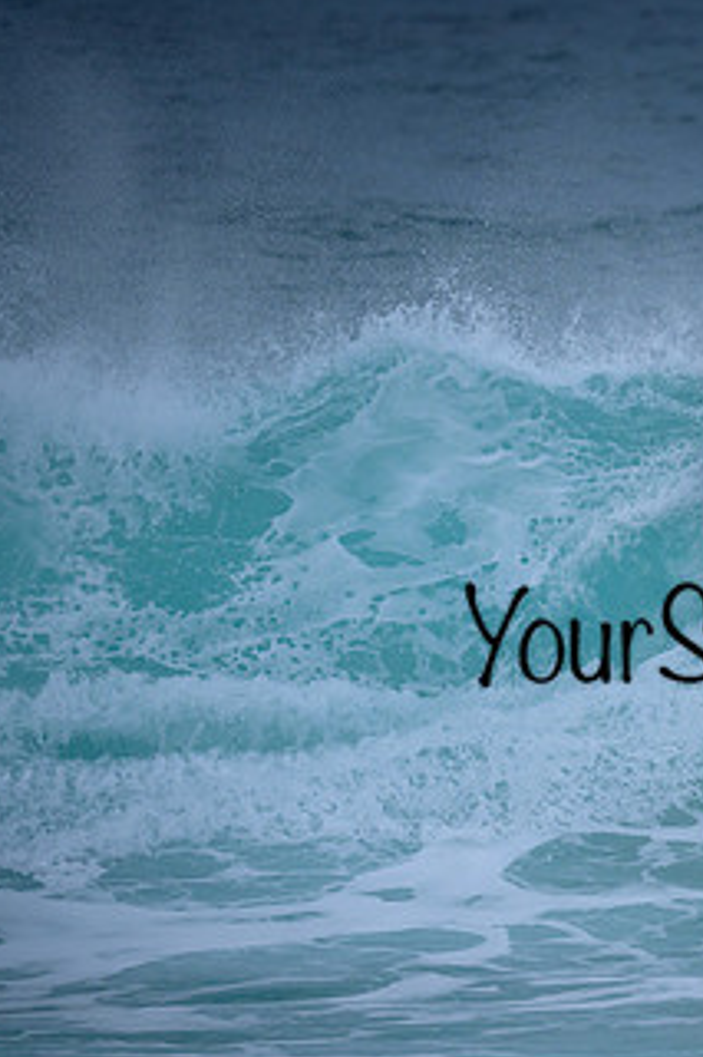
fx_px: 42516
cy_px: 606
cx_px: 805
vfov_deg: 1.4
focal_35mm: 1450
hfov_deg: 0.9
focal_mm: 800
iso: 800
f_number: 6.3
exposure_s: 1/2000
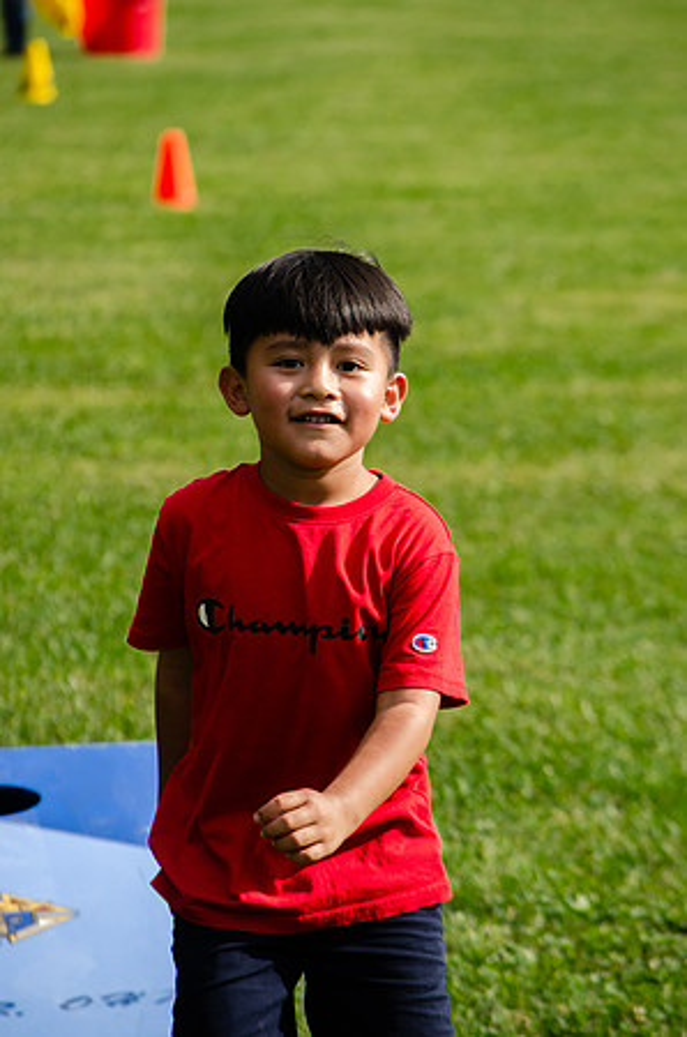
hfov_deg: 6.1
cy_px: 518
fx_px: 6470
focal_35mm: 225
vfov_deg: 9.2
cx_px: 344
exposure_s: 1/640
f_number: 6.3
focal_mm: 150
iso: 200
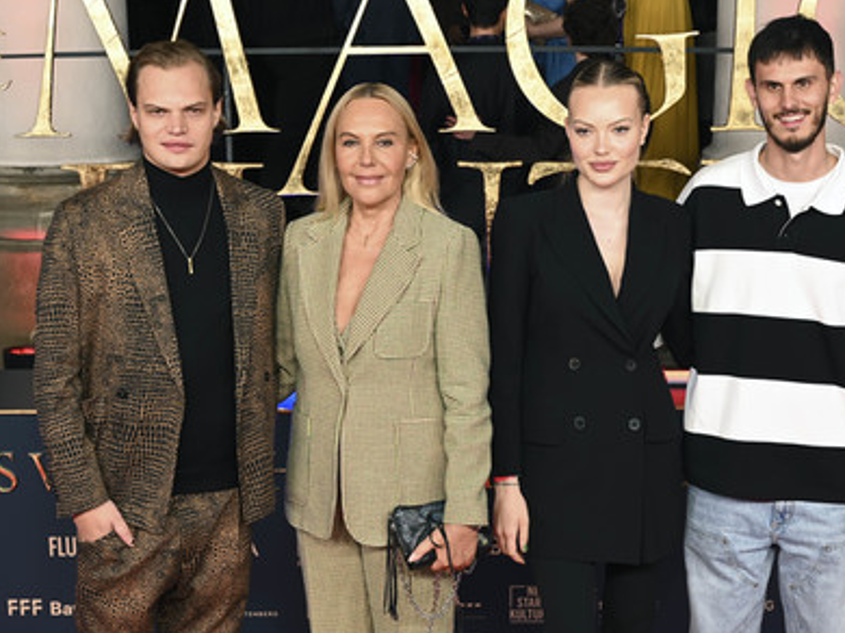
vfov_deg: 29.1
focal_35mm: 50
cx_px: 480
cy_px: 319
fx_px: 1220
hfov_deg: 38.1
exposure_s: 1/125
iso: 640
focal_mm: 45
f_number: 5.6
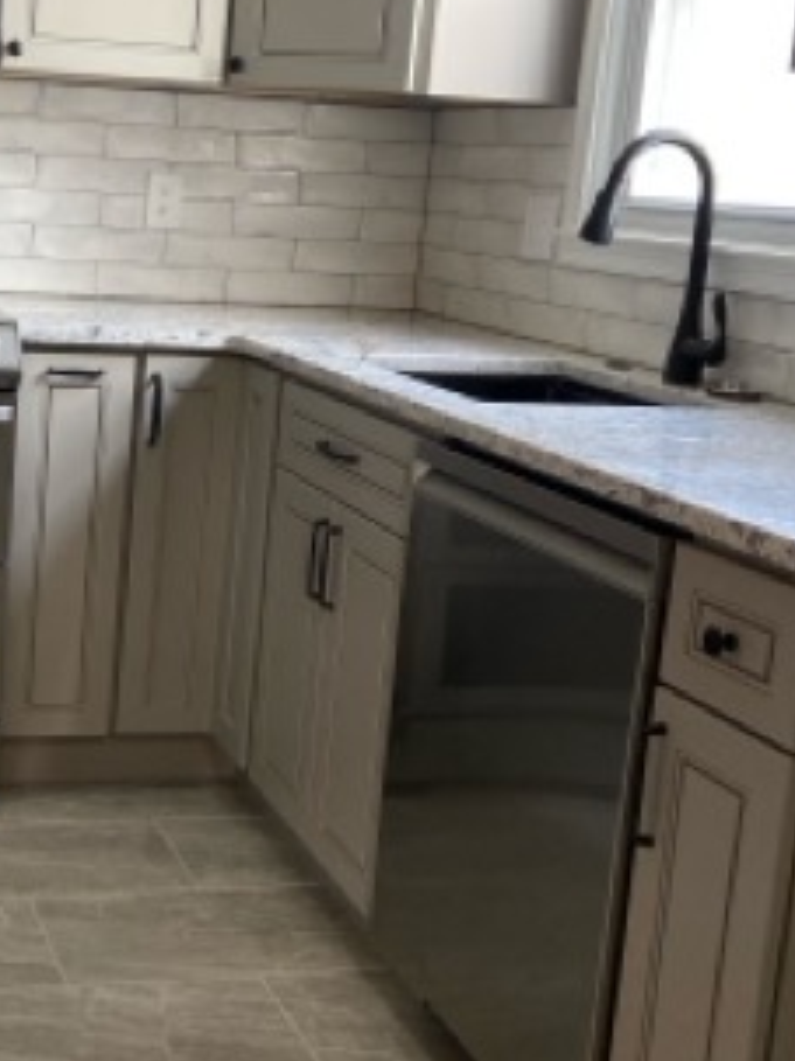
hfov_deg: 25.6
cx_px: 67
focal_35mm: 55
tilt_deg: -10.4
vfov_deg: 34.9
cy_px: 504
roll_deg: -3.4
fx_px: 1685
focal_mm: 4.25
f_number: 1.8
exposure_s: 1/60
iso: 160
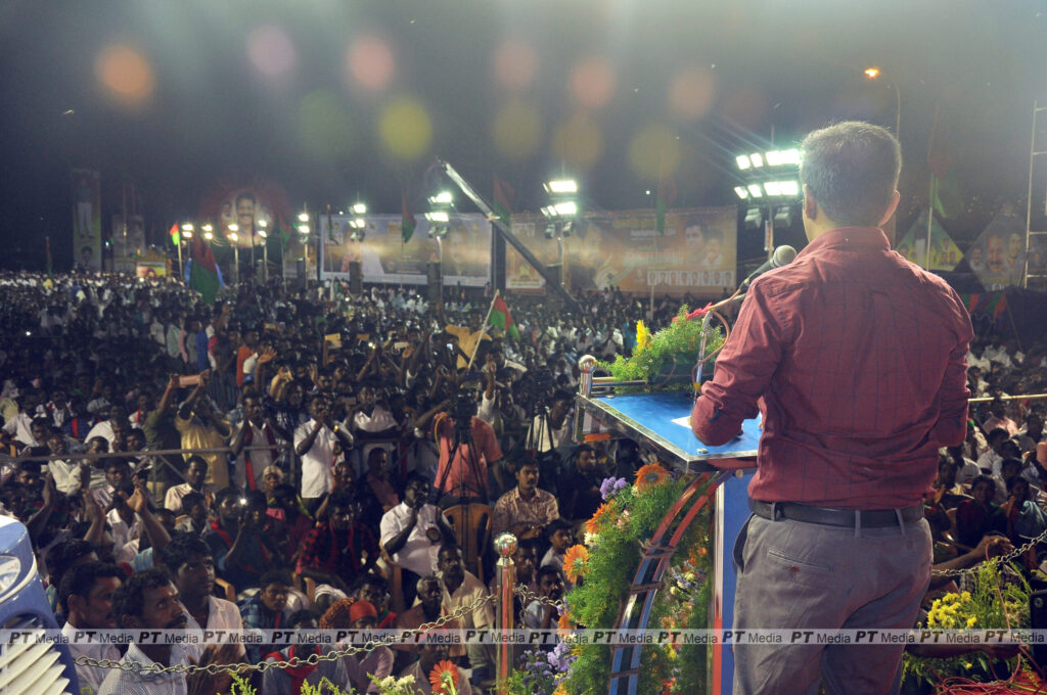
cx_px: 524
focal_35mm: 38
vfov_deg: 35.4
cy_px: 348
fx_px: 1089
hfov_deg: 51.3
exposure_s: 1/160
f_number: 6.3
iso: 400
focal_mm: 25
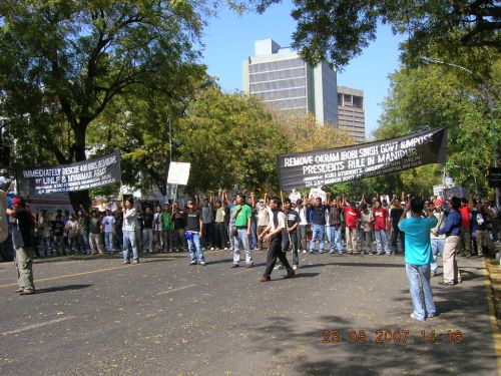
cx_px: 250
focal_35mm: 34
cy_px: 188
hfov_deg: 54.0
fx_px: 492
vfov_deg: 41.8
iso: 50
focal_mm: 5.7
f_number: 4.9
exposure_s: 1/210
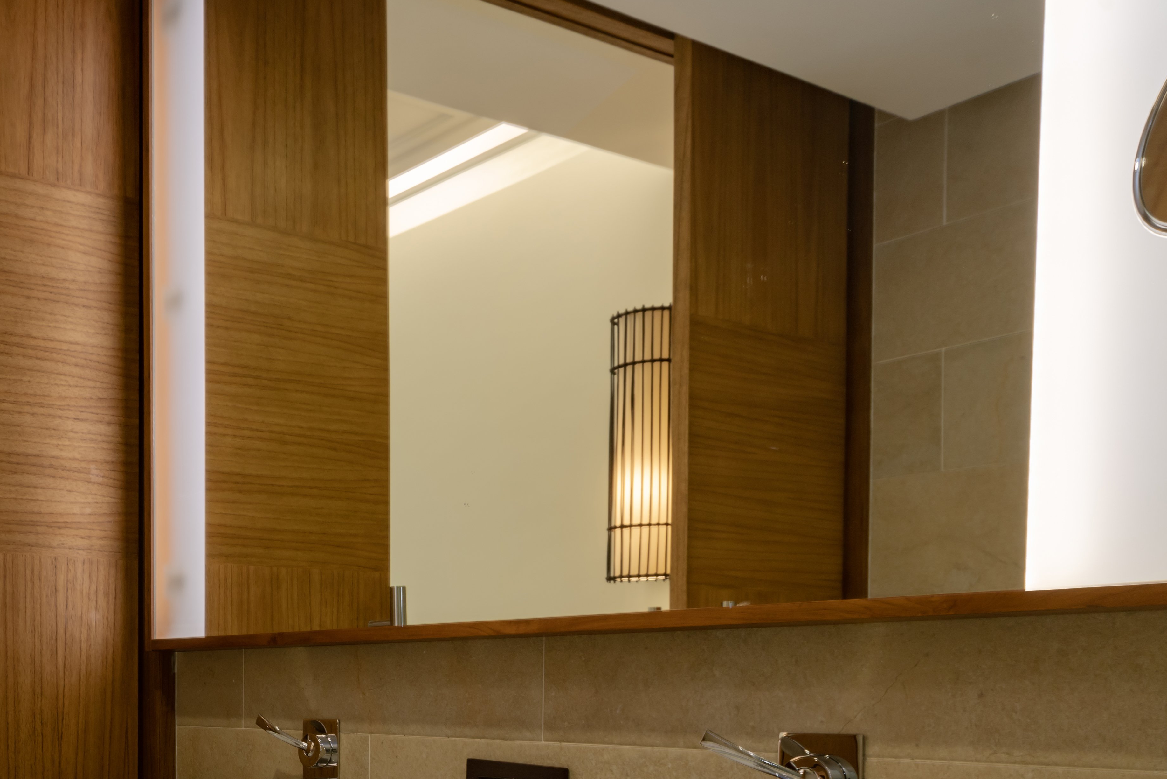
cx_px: 2
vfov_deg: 32.1
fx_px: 1264
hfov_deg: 42.7
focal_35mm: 39
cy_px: 739
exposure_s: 3.2
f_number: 11
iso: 320
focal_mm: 18
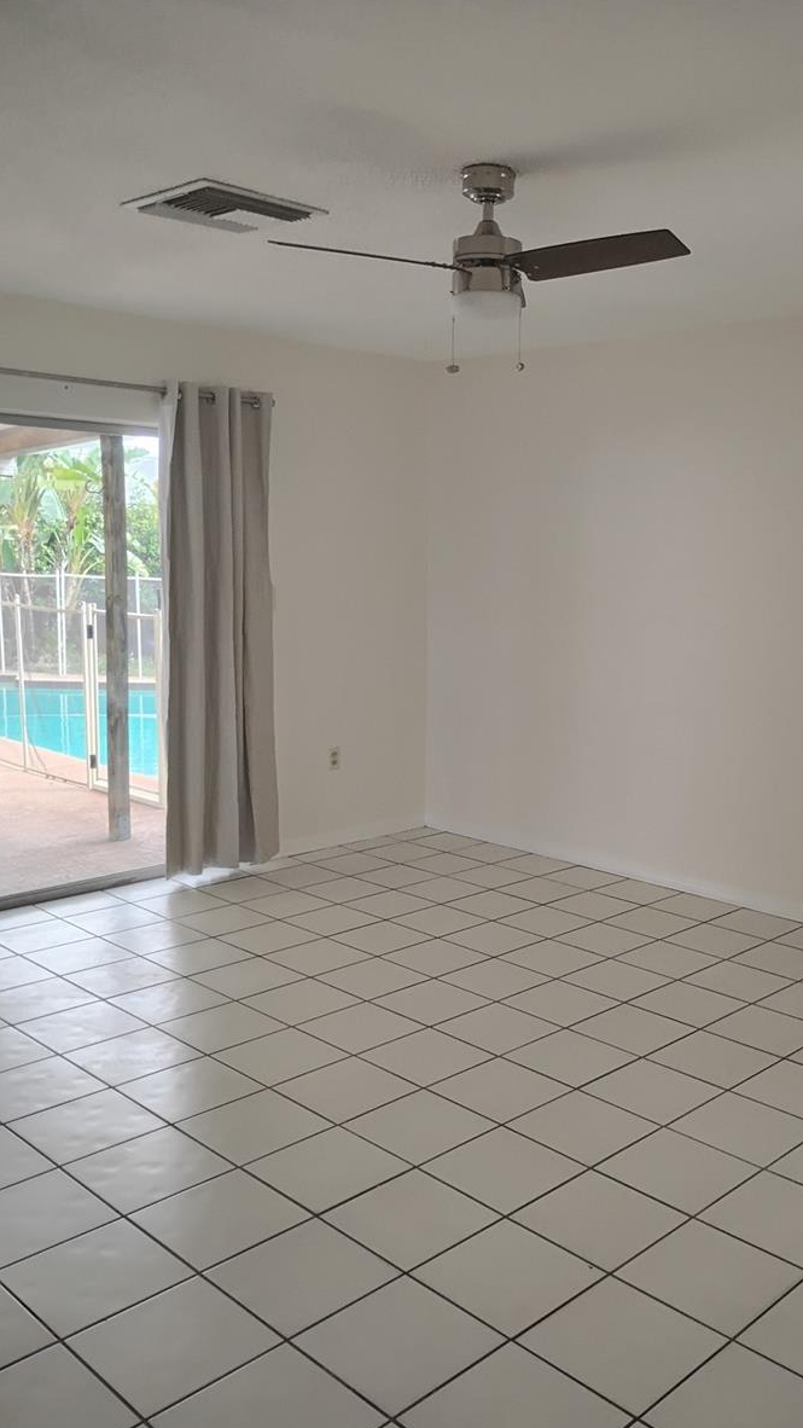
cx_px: 515
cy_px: 716
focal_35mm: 31
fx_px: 1173
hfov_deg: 37.5
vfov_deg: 62.6
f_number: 1.8
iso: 284
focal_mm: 4.26
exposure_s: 1/120
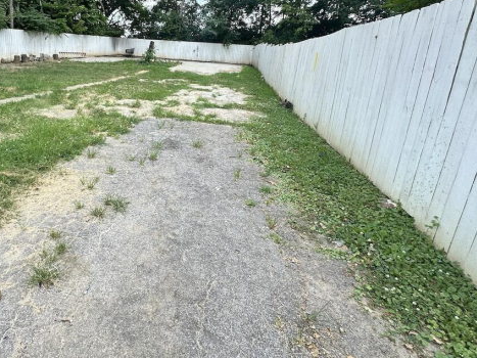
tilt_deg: -16.4
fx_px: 276
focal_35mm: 20
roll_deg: -2.7
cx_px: 149
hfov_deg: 78.3
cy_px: 131
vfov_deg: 64.8
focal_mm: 2.22
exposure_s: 1/422
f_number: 2.2
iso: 40
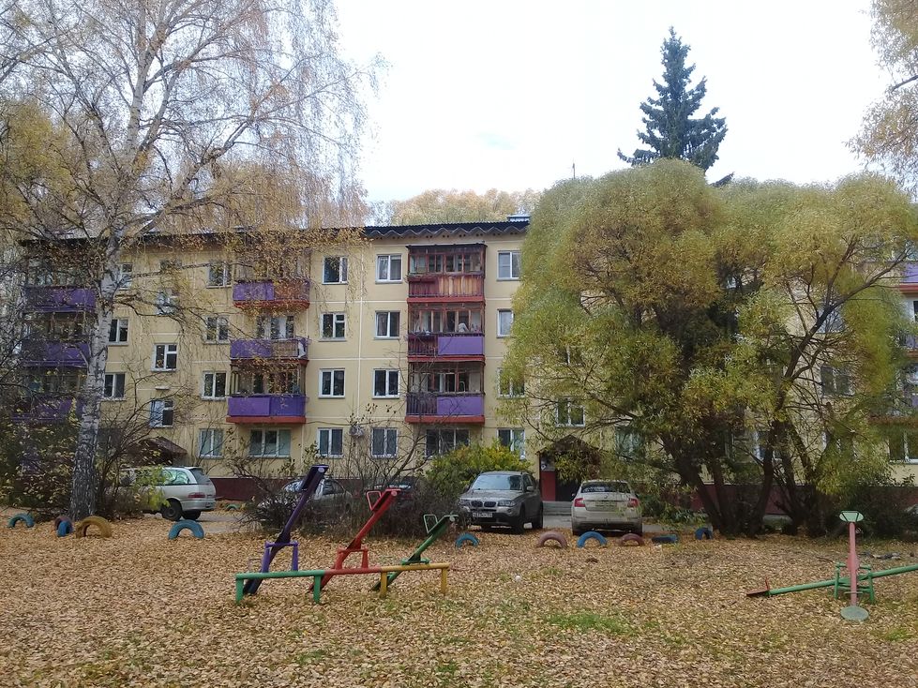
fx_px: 822
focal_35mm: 31
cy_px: 344
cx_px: 459
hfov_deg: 58.4
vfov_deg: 45.4
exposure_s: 1/344
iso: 50
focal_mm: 3.3
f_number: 2.2
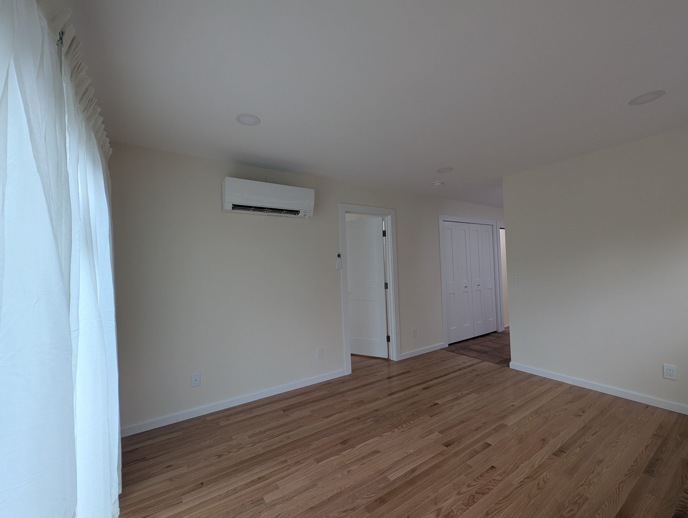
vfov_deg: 90.1
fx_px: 259
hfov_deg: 106.1
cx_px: 344
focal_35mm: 13
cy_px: 259
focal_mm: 1.95
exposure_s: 1/56.8
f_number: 2.2
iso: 47
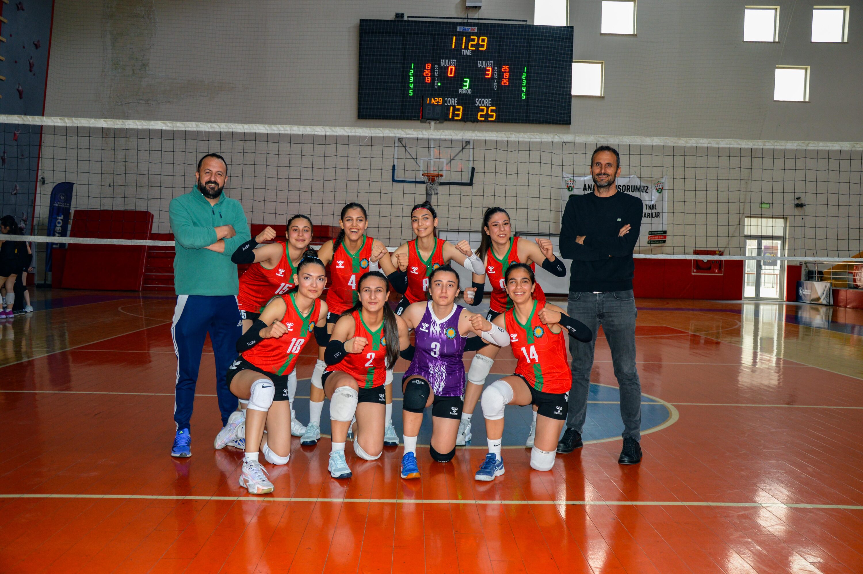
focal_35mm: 36
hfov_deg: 53.2
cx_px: 432
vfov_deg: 36.8
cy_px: 287
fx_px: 862
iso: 400
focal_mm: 24
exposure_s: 1/60
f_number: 3.8
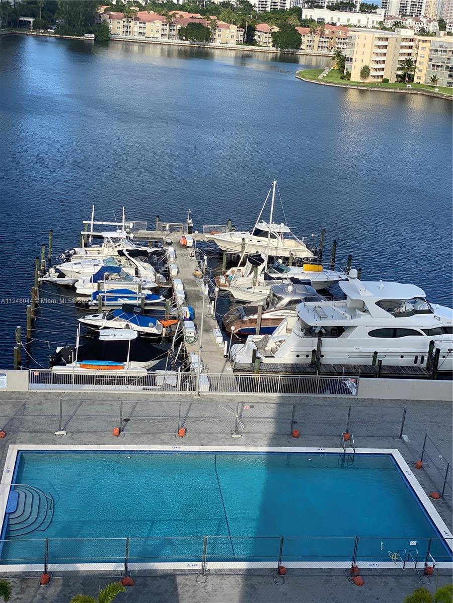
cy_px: 302
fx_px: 907
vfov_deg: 36.8
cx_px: 226
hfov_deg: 28.0
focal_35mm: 52
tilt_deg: -17.9
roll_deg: -5.5
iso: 20
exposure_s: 1/1199
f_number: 2
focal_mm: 6
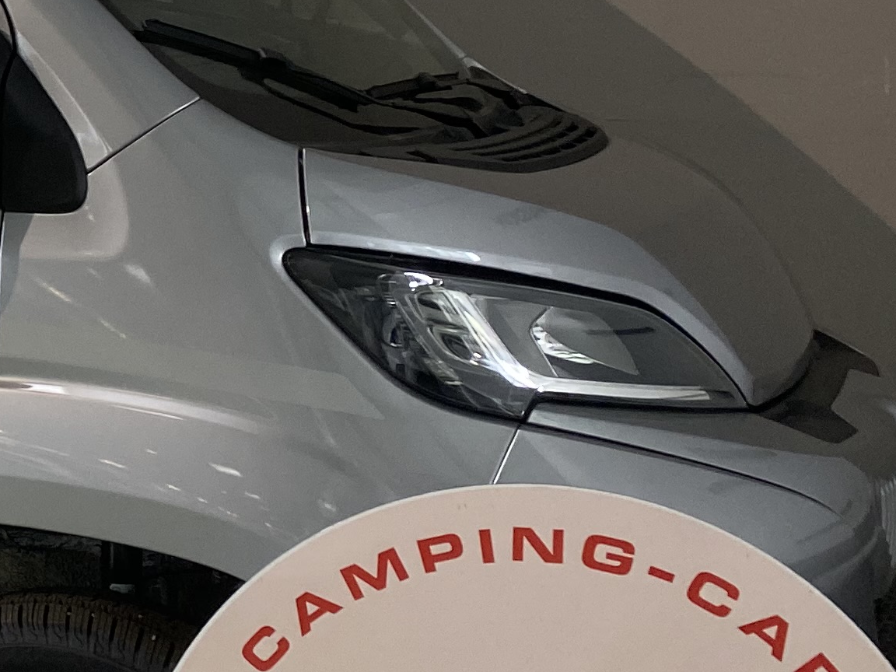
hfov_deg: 18.5
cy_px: 96
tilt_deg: -2.1
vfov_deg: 16.1
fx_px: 2355
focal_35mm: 91
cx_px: -527
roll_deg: +1.1
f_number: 1.8
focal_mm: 4.25
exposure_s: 1/100
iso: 80
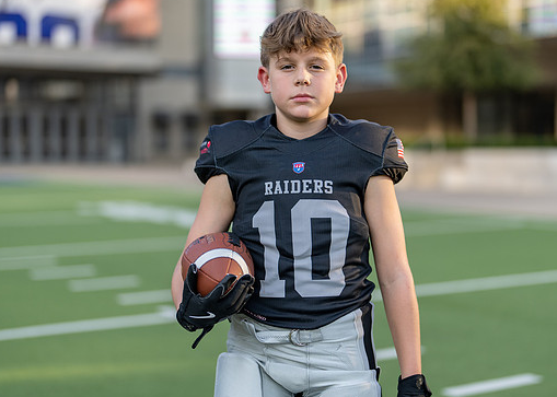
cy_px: 182
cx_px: 305
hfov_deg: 29.4
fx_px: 1059
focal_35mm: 67
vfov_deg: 21.2
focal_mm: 50
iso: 100
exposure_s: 1/2000
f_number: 1.2
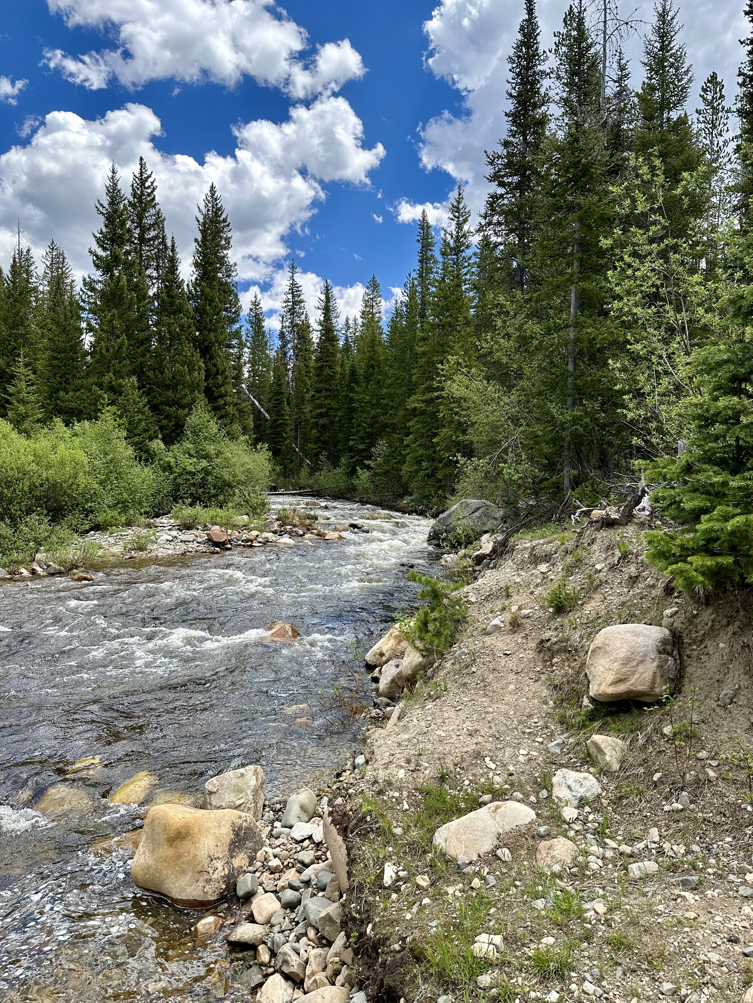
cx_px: 376
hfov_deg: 56.8
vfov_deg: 71.6
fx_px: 696
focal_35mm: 24
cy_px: 502
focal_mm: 6.86
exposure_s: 1/1880
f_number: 1.78
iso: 80
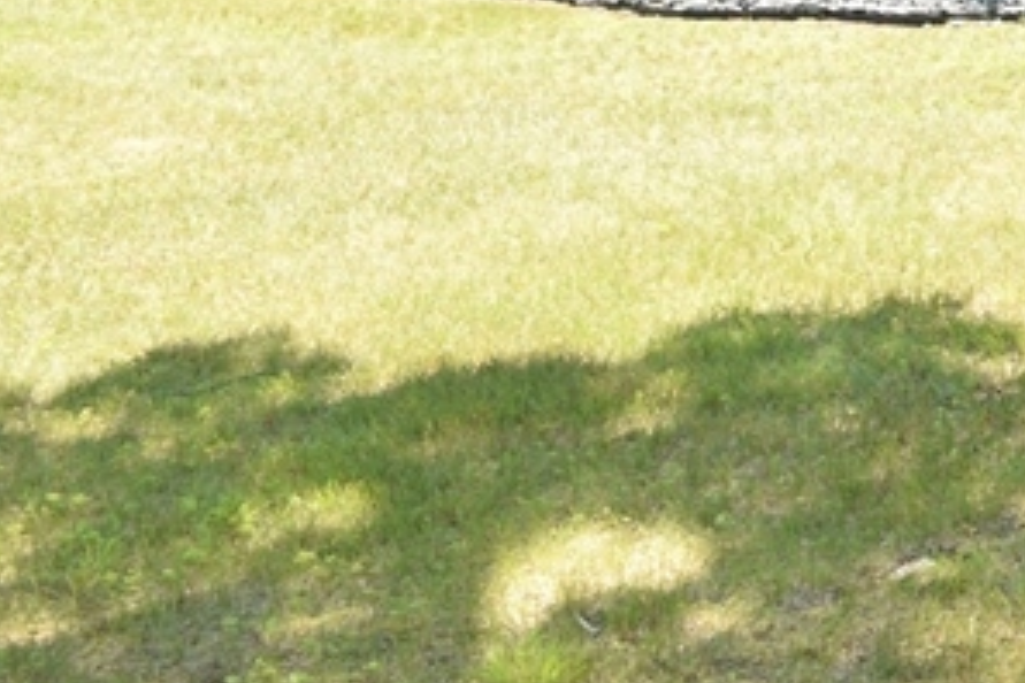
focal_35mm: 93
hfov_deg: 19.2
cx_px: 1529
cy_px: -381
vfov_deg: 13.7
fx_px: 2648
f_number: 6.3
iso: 100
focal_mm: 18
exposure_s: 1/125
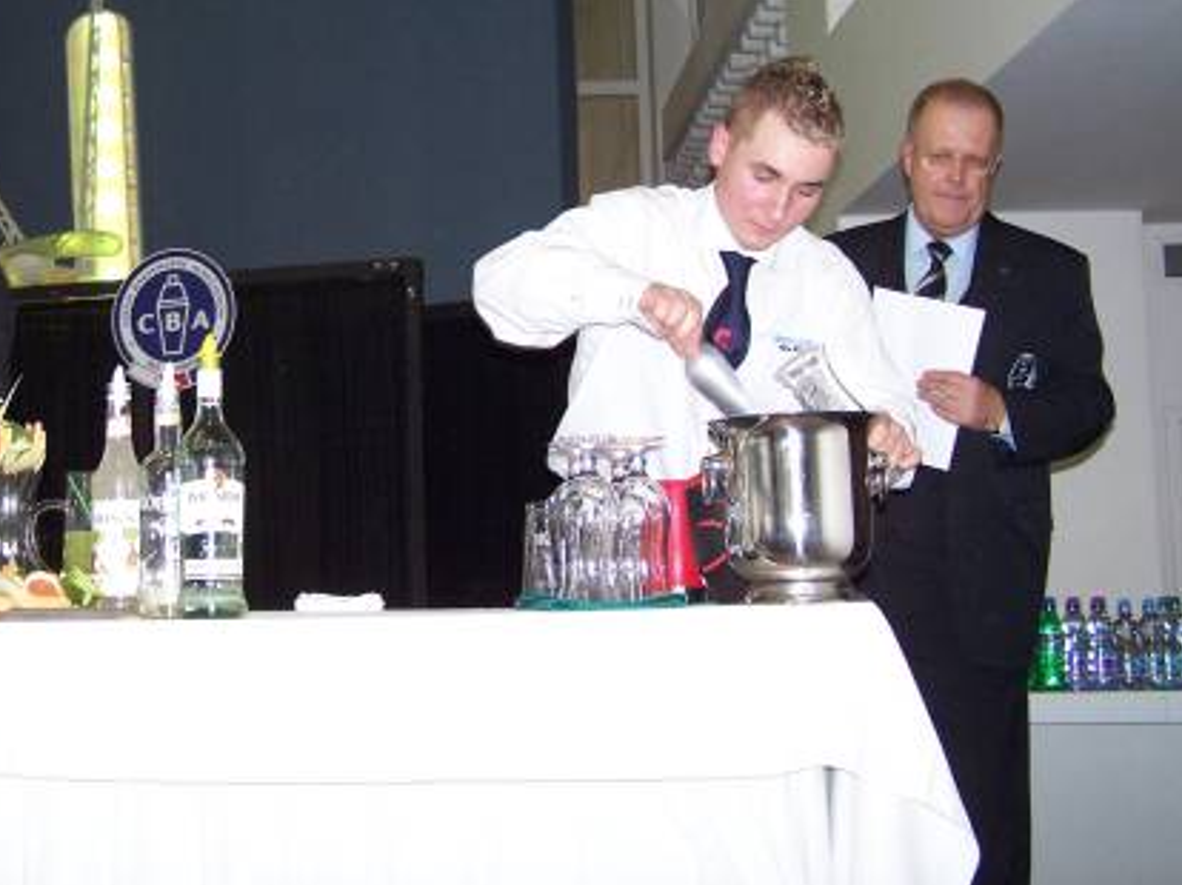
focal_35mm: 58
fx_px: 1979
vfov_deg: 25.1
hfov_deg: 32.8
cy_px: 317
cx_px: 354
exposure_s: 1/60
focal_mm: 6.7
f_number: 2.8
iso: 140
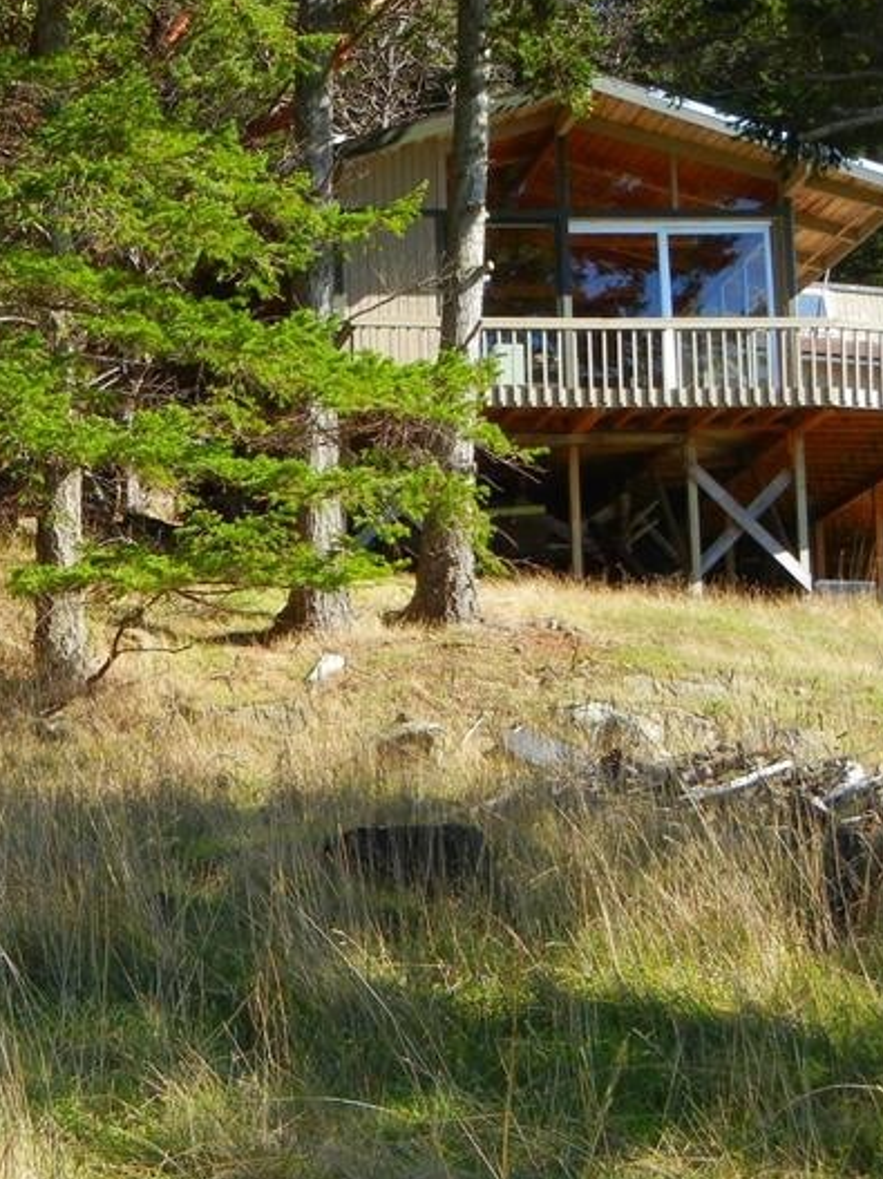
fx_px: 3437
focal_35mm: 101
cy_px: 573
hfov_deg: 14.5
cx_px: 89
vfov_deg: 19.5
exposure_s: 1/518
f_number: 3.9
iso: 160
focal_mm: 9.3
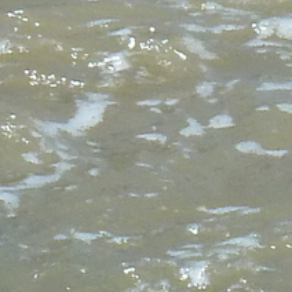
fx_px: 25453
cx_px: 628
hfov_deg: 0.7
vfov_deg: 0.7
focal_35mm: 2667
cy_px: 105
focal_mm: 49.2
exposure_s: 1/800
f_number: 4.9
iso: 160
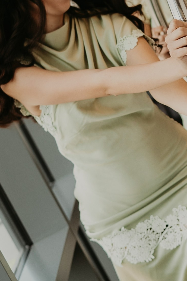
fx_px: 1013
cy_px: 77
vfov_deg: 15.7
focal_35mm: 130
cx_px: 255
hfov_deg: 10.3
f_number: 2.2
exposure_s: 1/500
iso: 320
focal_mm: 35
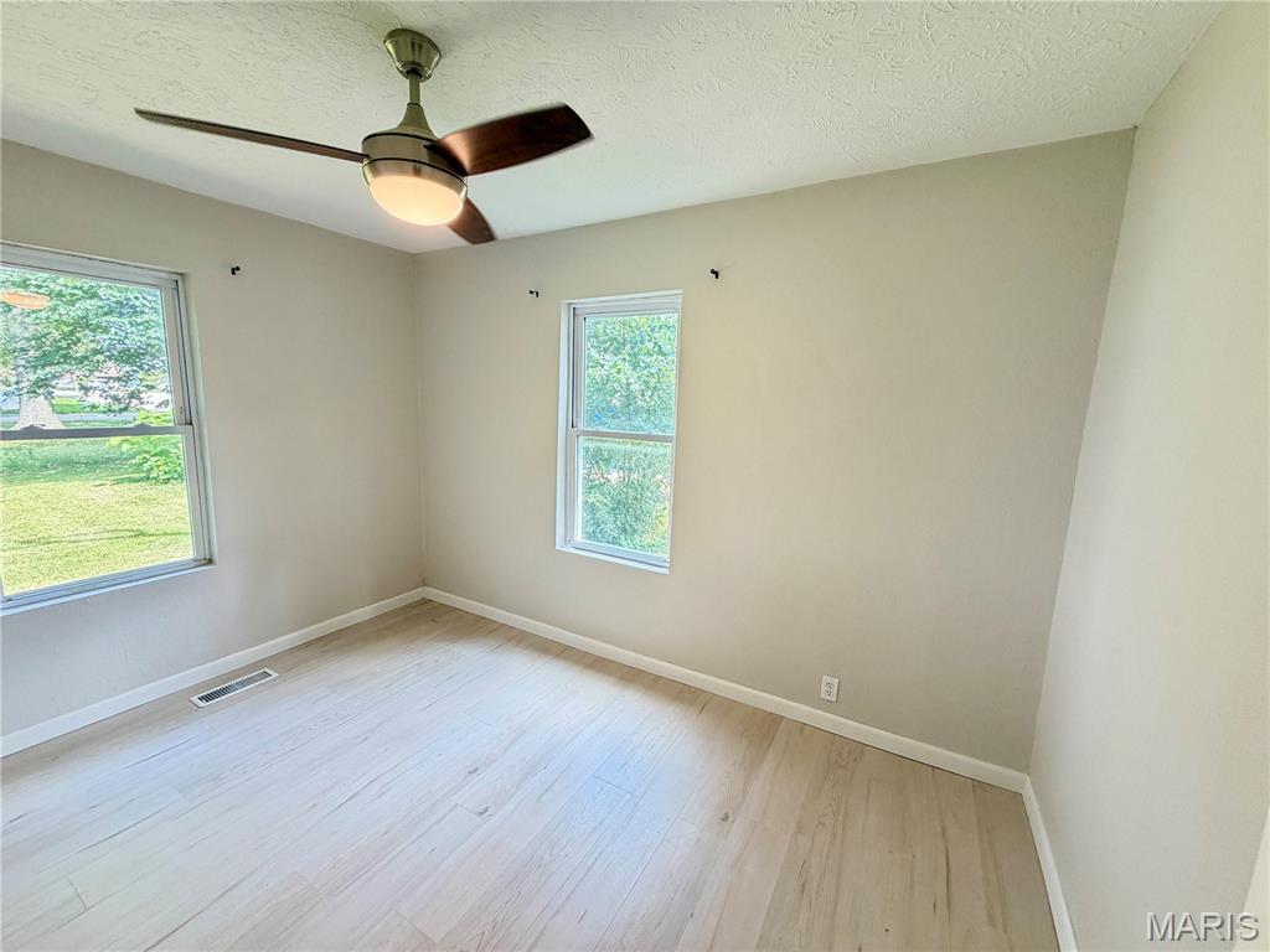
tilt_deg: -9.0
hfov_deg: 102.1
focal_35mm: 14
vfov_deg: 85.7
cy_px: 476
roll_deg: -1.5
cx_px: 635
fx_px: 514
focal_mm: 2.22
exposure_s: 1/60
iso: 160
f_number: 2.2
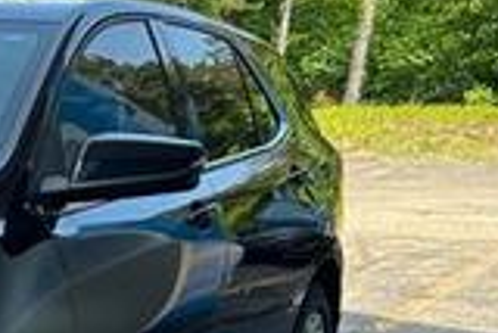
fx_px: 1177
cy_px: 380
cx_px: -224
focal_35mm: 85
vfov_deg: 15.6
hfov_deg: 20.8
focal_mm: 5.7
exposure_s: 1/547
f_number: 1.5
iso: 50
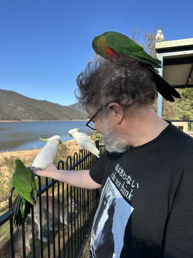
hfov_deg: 56.8
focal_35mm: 24
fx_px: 178
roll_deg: -0.9
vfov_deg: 71.6
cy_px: 129
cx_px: 96
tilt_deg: -5.7
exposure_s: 1/2660
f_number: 1.78
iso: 80
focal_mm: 6.86
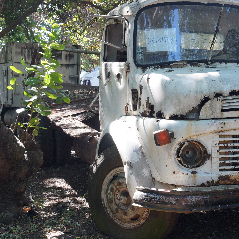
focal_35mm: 57
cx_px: 187
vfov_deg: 30.0
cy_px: 96
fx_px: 445
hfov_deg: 29.4
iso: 400
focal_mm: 18
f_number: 4
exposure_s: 1/100
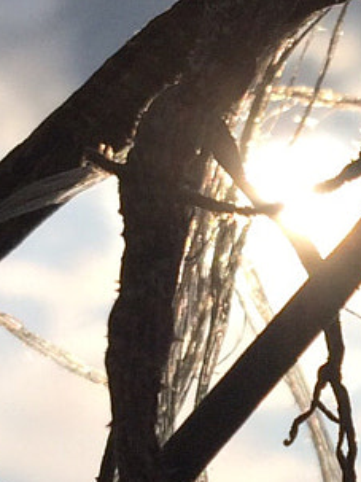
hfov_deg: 9.4
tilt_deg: +17.8
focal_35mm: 153
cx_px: 583
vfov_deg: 12.9
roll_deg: +0.6
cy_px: 173
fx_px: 2129
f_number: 2.2
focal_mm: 4.15
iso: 32
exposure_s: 1/13699
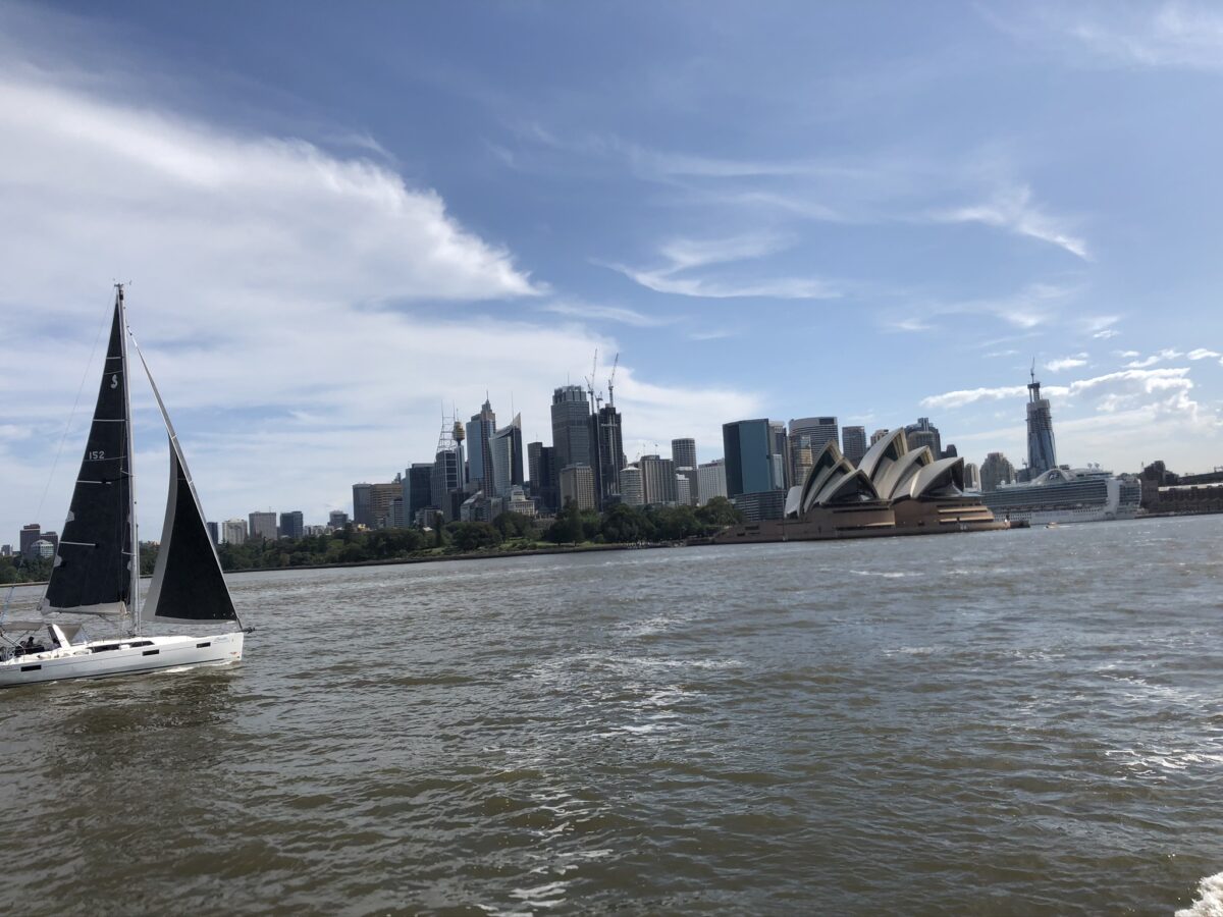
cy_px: 458
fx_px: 989
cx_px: 612
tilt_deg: +6.1
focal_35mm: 28
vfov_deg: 49.7
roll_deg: +1.5
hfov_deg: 63.4
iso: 20
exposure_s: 1/3690
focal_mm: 3.99
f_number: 1.8
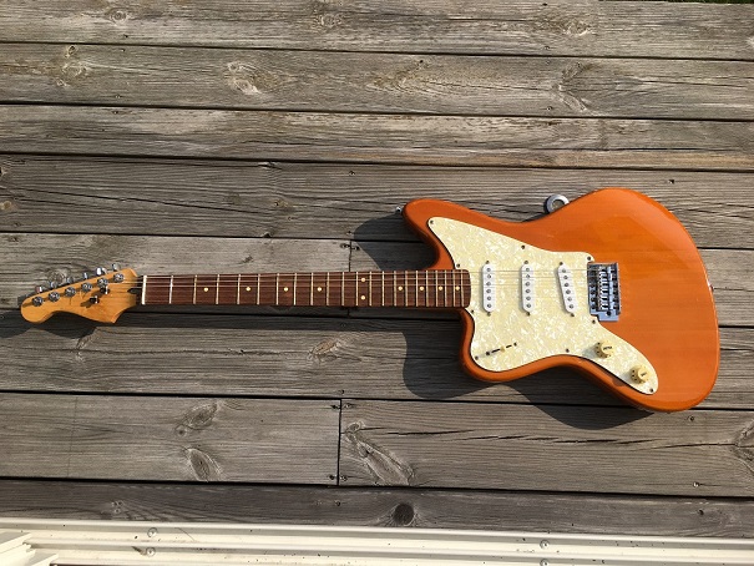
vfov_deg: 48.2
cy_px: 283
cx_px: 377
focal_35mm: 29
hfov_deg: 61.6
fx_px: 632
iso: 25
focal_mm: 4.15
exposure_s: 1/1923
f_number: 2.2
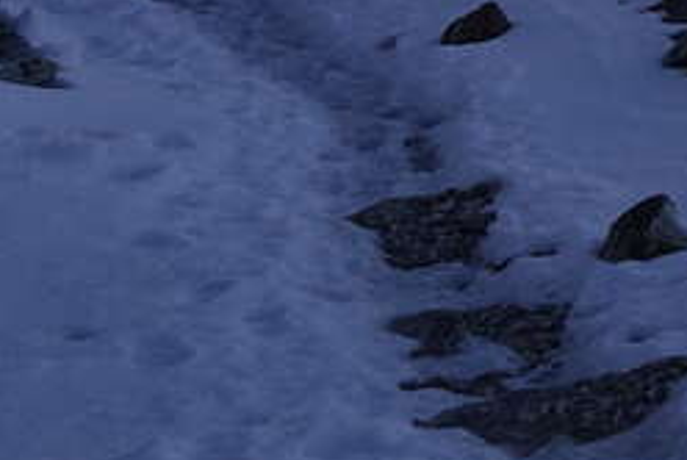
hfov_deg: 13.1
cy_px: -496
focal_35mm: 116
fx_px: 2216
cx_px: 1659
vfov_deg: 10.7
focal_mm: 8.8
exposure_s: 1/200
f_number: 4
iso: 125
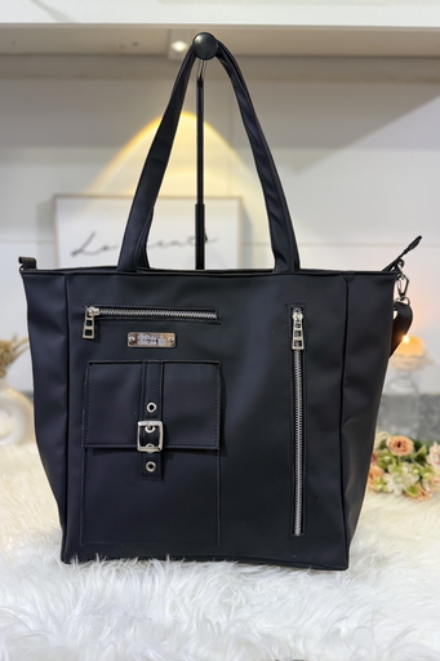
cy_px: 321
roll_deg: -1.3
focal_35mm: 26
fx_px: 477
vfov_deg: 69.4
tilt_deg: -9.8
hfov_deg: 49.5
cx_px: 208
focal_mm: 6.76
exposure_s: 1/50
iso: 250
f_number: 1.78
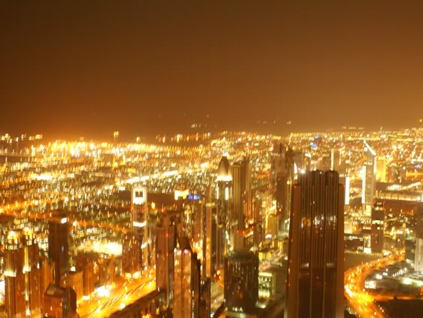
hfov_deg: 41.2
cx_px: 222
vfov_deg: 31.5
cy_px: 160
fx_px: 562
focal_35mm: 46
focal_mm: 28
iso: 800
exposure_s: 1
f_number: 4.5
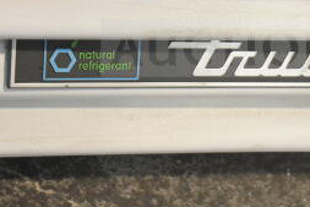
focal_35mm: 199
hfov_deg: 10.3
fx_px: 1716
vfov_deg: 6.9
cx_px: 238
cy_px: -20
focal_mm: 55
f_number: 5.6
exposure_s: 1/100
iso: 2000
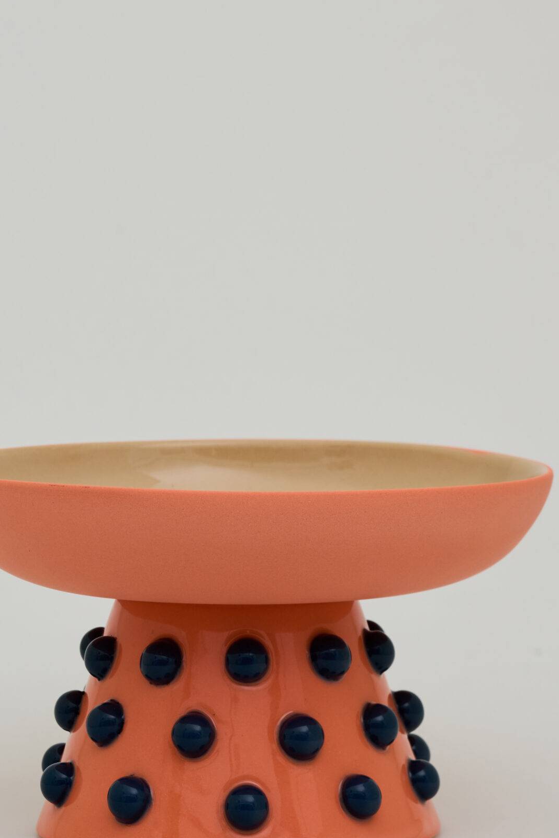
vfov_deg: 14.2
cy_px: 365
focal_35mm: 144
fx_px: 3351
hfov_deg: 9.5
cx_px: 237
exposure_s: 1/100
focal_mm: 90
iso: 500
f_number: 11
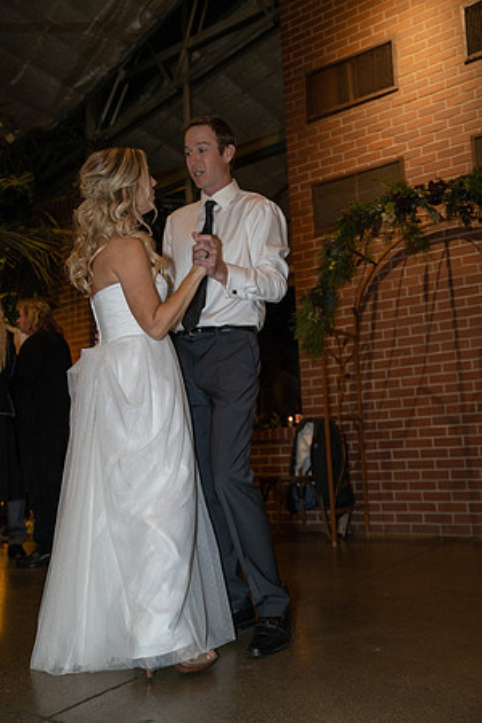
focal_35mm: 31
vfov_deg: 60.3
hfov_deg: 42.3
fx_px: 623
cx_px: 241
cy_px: 362
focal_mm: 31
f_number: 2.8
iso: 2000
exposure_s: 1/125
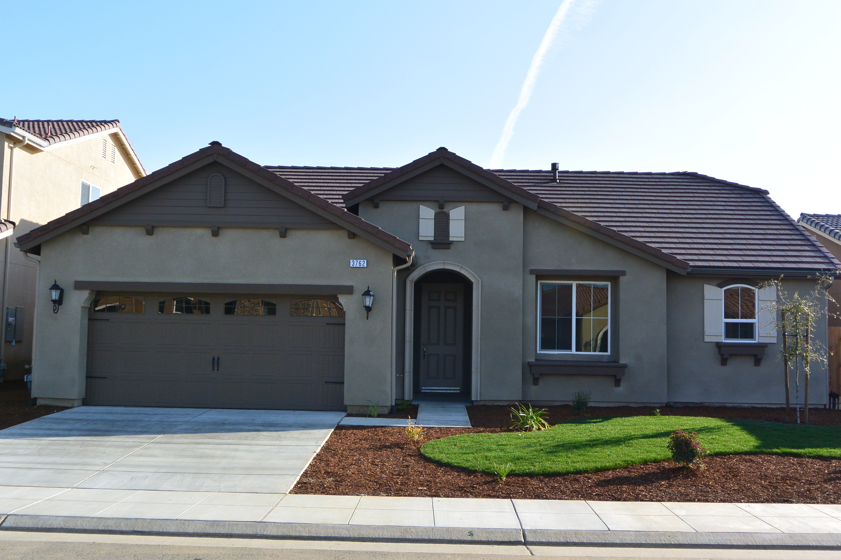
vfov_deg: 34.2
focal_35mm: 39
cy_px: 280
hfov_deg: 49.6
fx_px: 911
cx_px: 420
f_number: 4.5
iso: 160
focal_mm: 14.5
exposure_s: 1/640
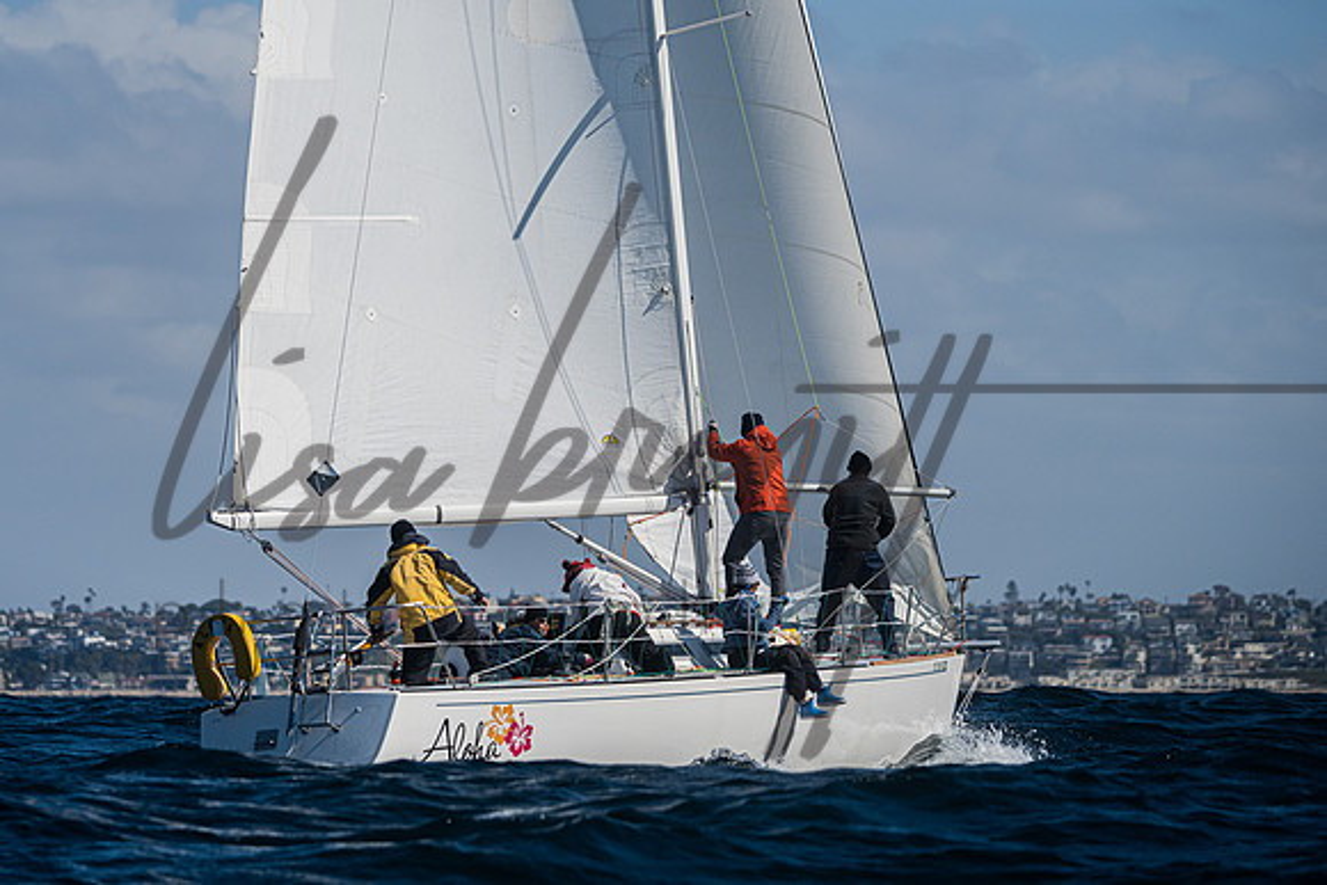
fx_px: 9459
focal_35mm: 257
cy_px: 334
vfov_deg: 5.4
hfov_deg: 8.0
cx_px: 571
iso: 400
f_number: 5
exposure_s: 1/8000
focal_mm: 190
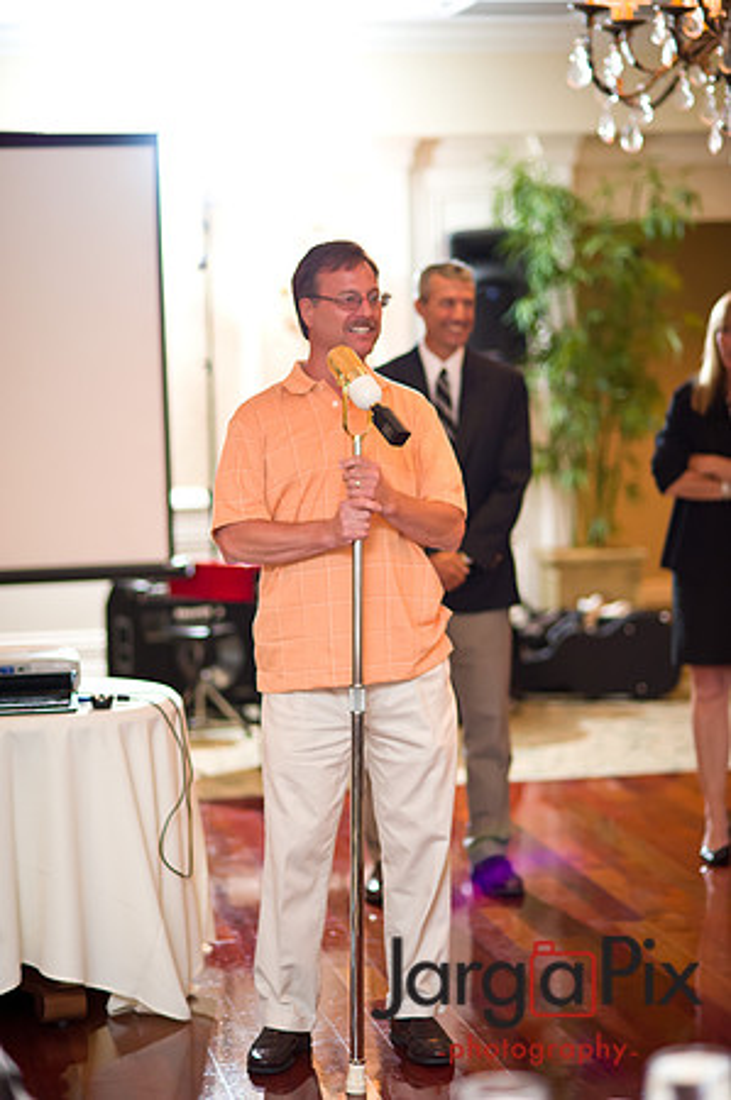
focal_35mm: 85
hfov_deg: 16.0
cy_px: 550
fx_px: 2595
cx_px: 366
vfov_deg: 23.9
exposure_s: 1/250
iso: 1600
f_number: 1.8
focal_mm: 85
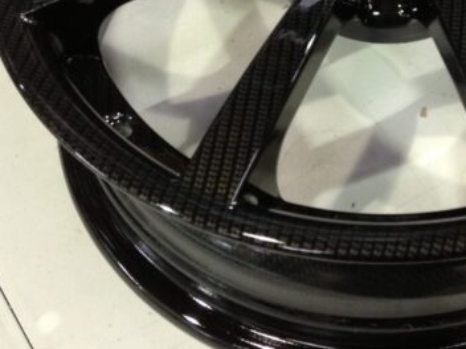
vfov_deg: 19.1
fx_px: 1010
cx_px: 416
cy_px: 1
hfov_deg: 25.2
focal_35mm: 75
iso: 160
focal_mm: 4.13
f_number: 2.4
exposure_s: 1/20
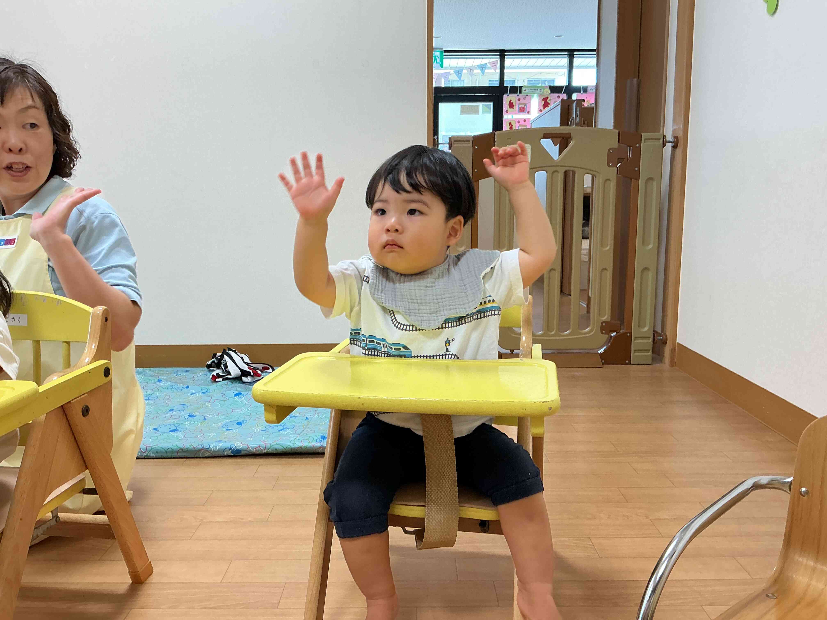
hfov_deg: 61.7
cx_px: 414
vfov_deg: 48.2
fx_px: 693
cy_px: 310
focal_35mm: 29
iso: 40
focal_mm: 3
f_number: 1.8
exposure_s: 1/60
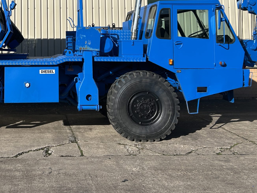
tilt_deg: +6.4
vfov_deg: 27.3
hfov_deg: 36.2
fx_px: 379
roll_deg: +0.6
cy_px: 12
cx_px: 51
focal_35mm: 51
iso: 50
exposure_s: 1/5076
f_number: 1.5
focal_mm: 5.7
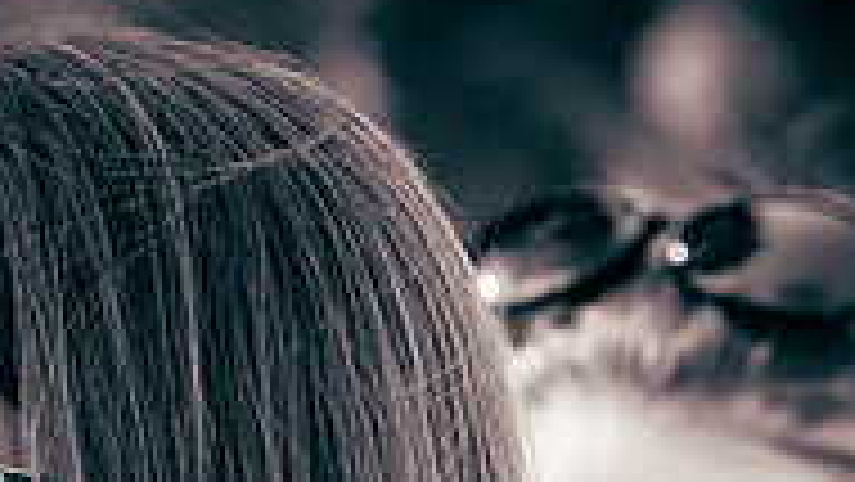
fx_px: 10931
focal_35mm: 482
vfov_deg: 2.5
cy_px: 577
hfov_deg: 4.5
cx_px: -26
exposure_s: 1/320
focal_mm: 130
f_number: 7.1
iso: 3200
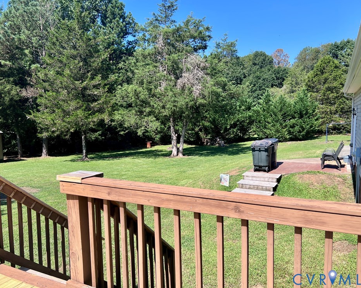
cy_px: 141
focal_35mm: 28
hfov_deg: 62.2
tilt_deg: -4.4
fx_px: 299
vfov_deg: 51.5
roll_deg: +0.5
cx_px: 173
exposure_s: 1/2165
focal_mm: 5.7
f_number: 1.5
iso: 50
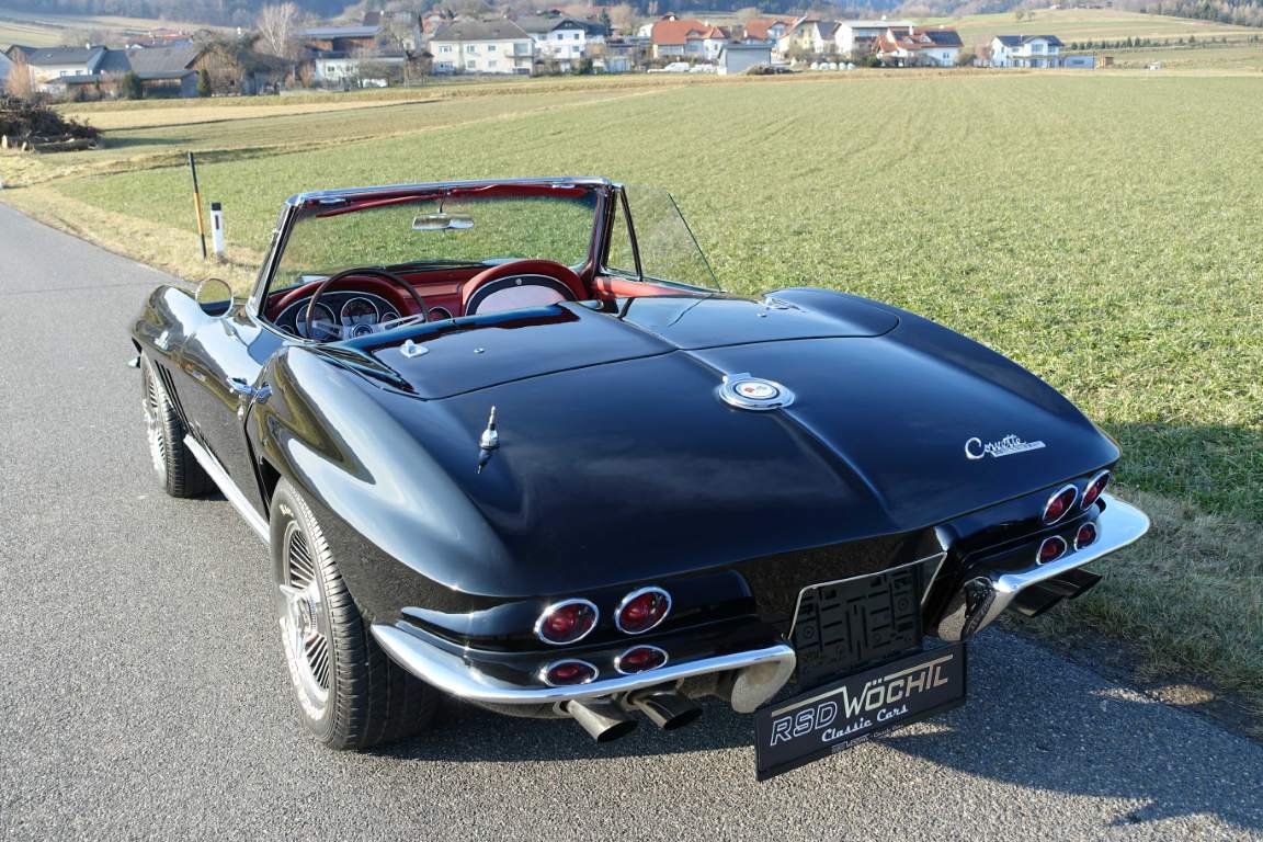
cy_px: 421
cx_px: 632
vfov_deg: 37.9
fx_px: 1228
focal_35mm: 35
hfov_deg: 54.4
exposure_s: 1/200
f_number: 4
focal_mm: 12.99
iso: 125
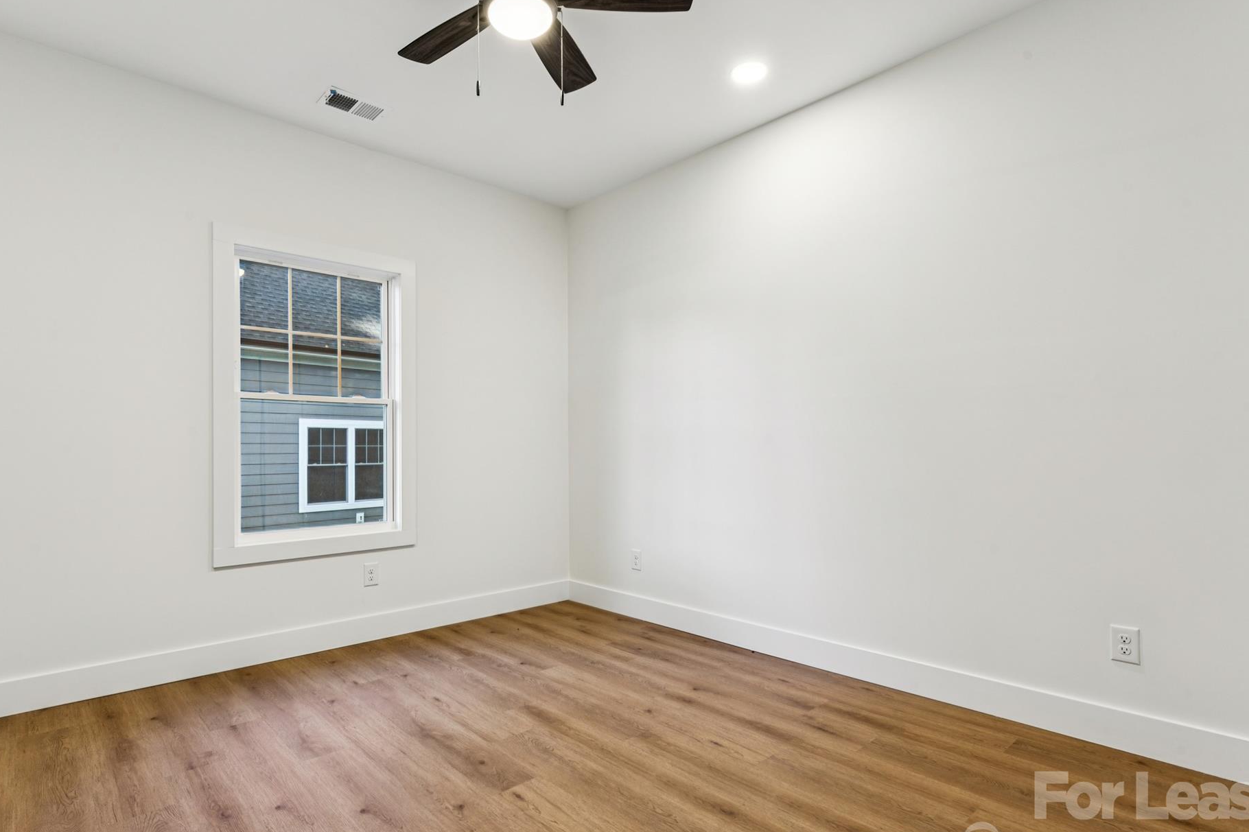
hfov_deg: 88.5
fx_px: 640
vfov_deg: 66.0
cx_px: 596
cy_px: 438
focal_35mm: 18
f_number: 13
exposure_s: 1/4
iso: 200
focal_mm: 16.4
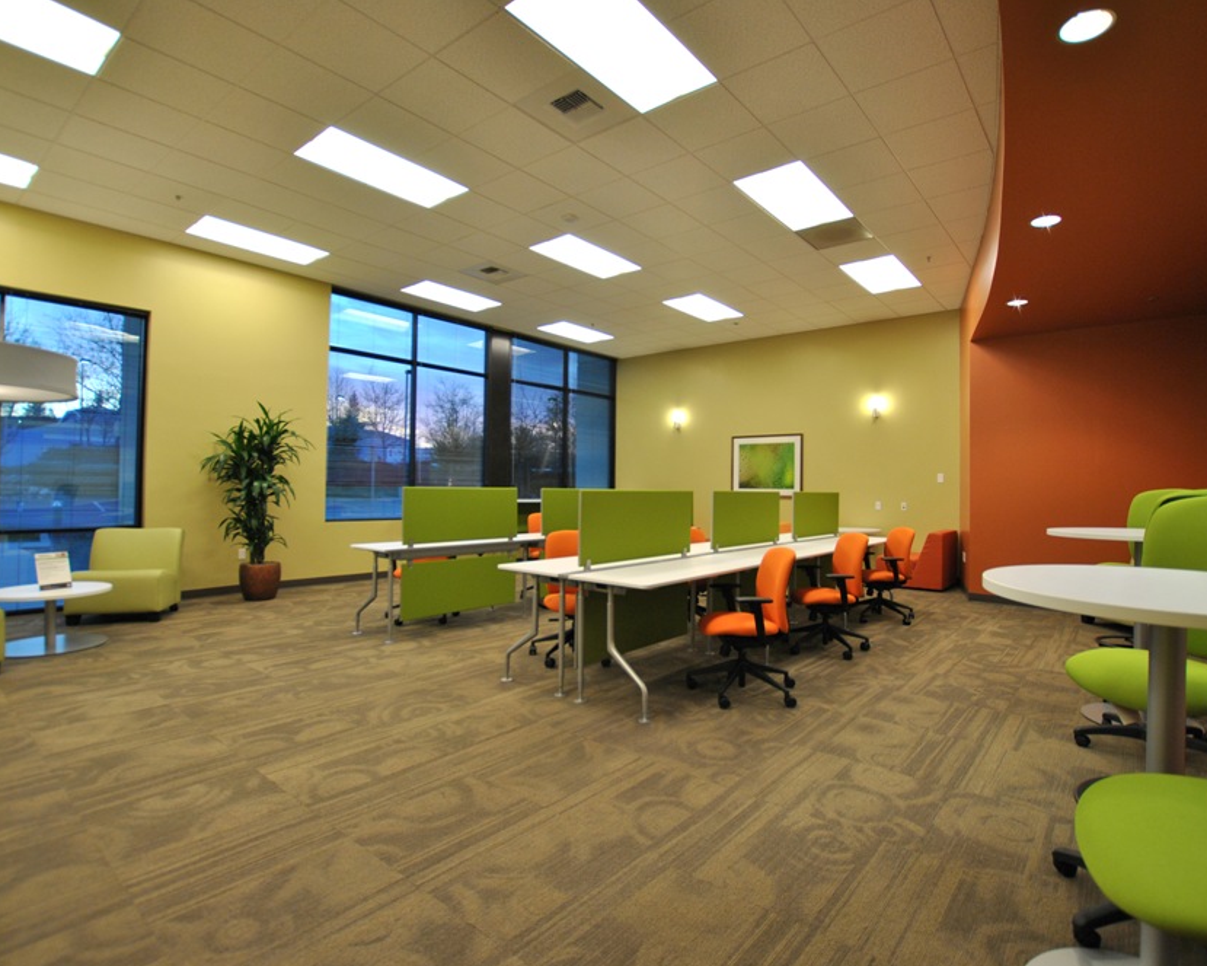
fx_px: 607
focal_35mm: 17
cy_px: 484
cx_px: 629
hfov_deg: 89.6
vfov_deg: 77.0
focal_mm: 10
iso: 200
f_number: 3.5
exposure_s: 1/25
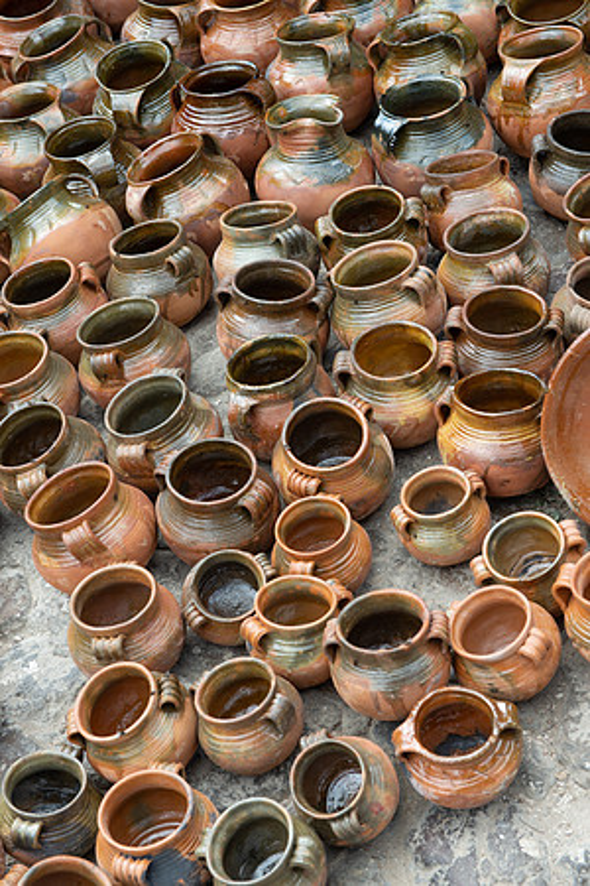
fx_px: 1721
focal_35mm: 70
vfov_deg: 28.8
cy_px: 443
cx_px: 295
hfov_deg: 19.5
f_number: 7.1
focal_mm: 70
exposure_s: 1/160
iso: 200
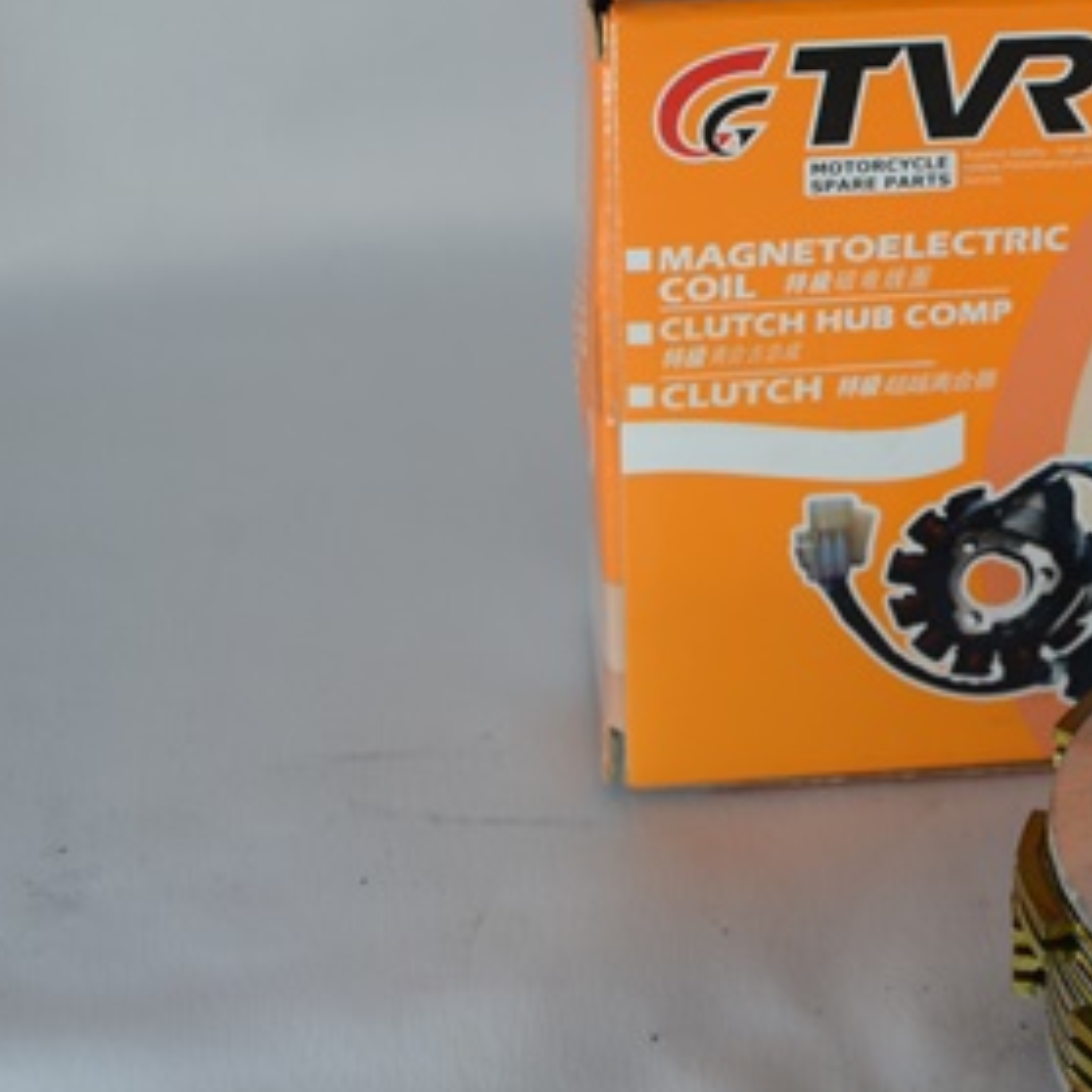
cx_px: 1159
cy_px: 524
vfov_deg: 10.9
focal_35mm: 160
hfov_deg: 10.8
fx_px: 5710
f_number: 8
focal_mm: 58
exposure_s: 1/80
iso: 100
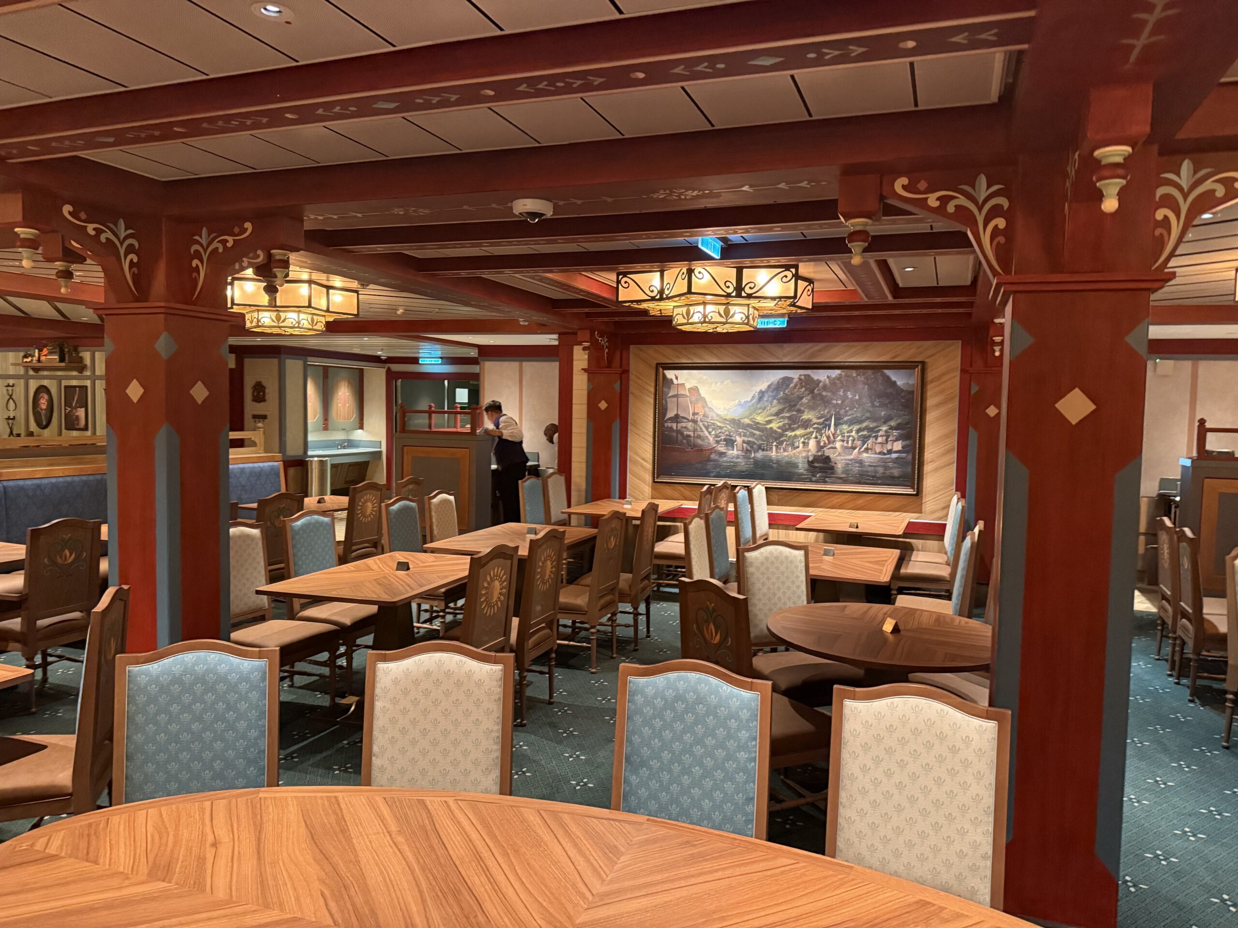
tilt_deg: -2.9
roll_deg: -3.4
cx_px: 619
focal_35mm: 24
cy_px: 464
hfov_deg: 71.6
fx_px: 858
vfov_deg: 56.8
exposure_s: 1/44
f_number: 1.78
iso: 800
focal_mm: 6.76
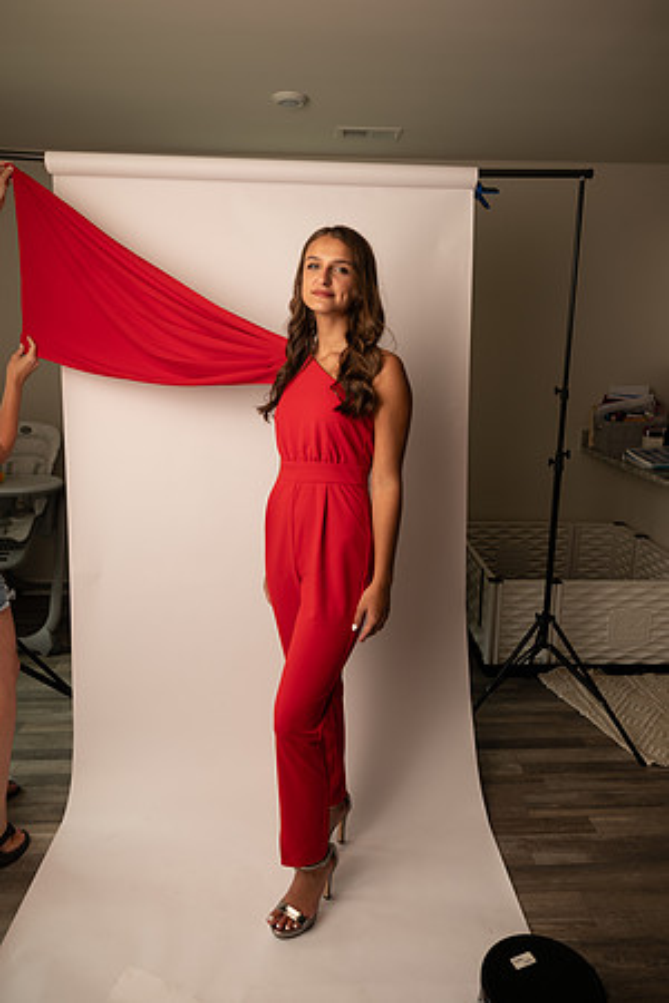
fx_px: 669
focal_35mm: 24
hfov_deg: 53.1
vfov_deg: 73.7
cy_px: 502
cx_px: 334
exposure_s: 1/160
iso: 100
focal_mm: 24
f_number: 3.2
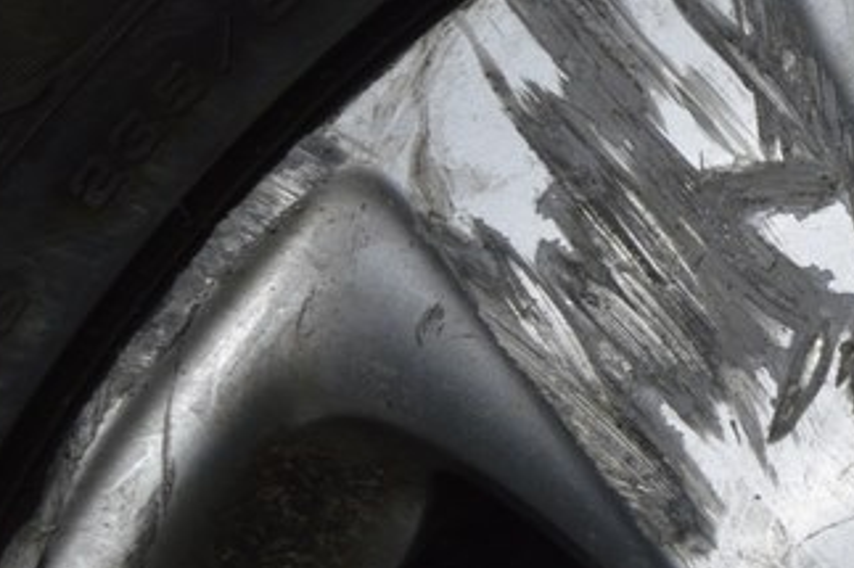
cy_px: 302
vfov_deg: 7.2
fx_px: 4505
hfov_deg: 10.6
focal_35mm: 190
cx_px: 1060
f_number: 5
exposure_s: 1/60
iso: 400
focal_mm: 40
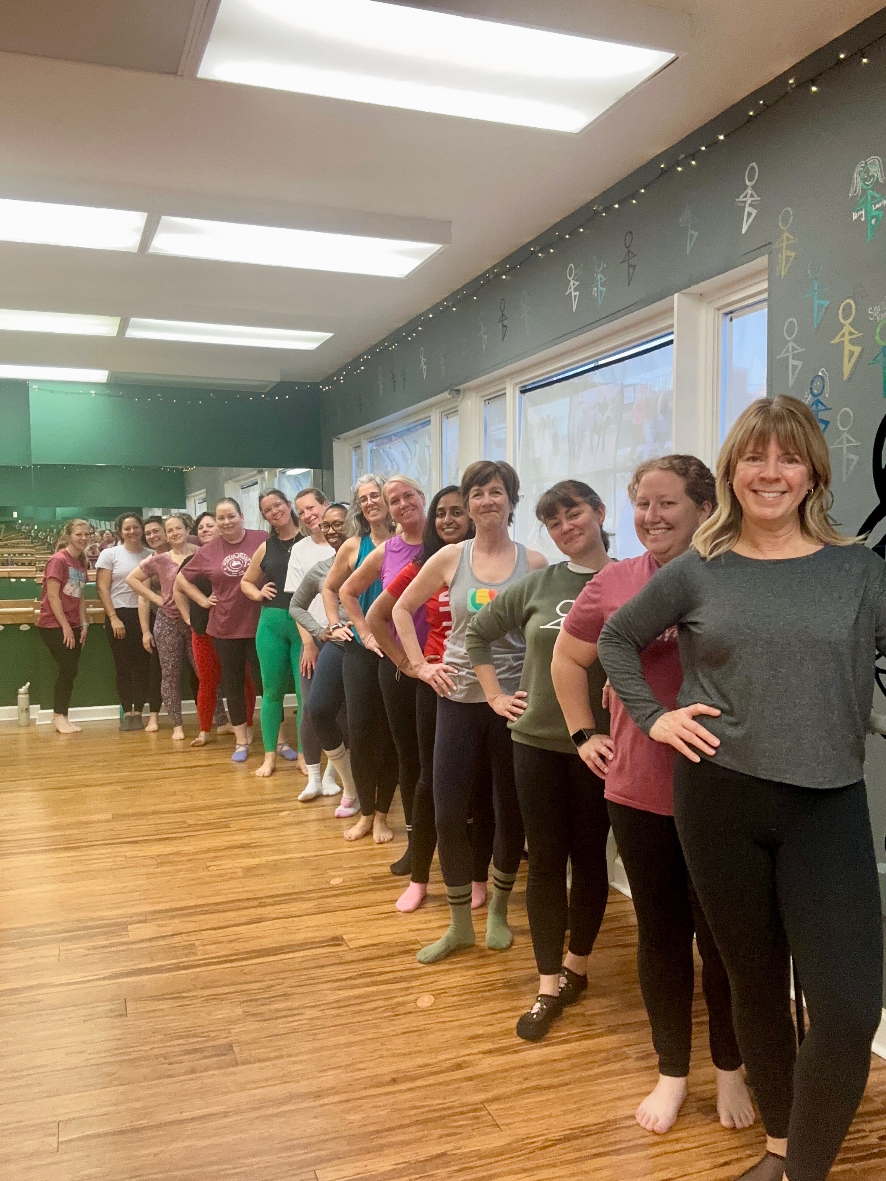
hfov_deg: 46.8
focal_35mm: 30
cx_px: 443
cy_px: 590
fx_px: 1024
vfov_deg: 60.0
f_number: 1.9
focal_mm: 2.69
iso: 125
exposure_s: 1/60
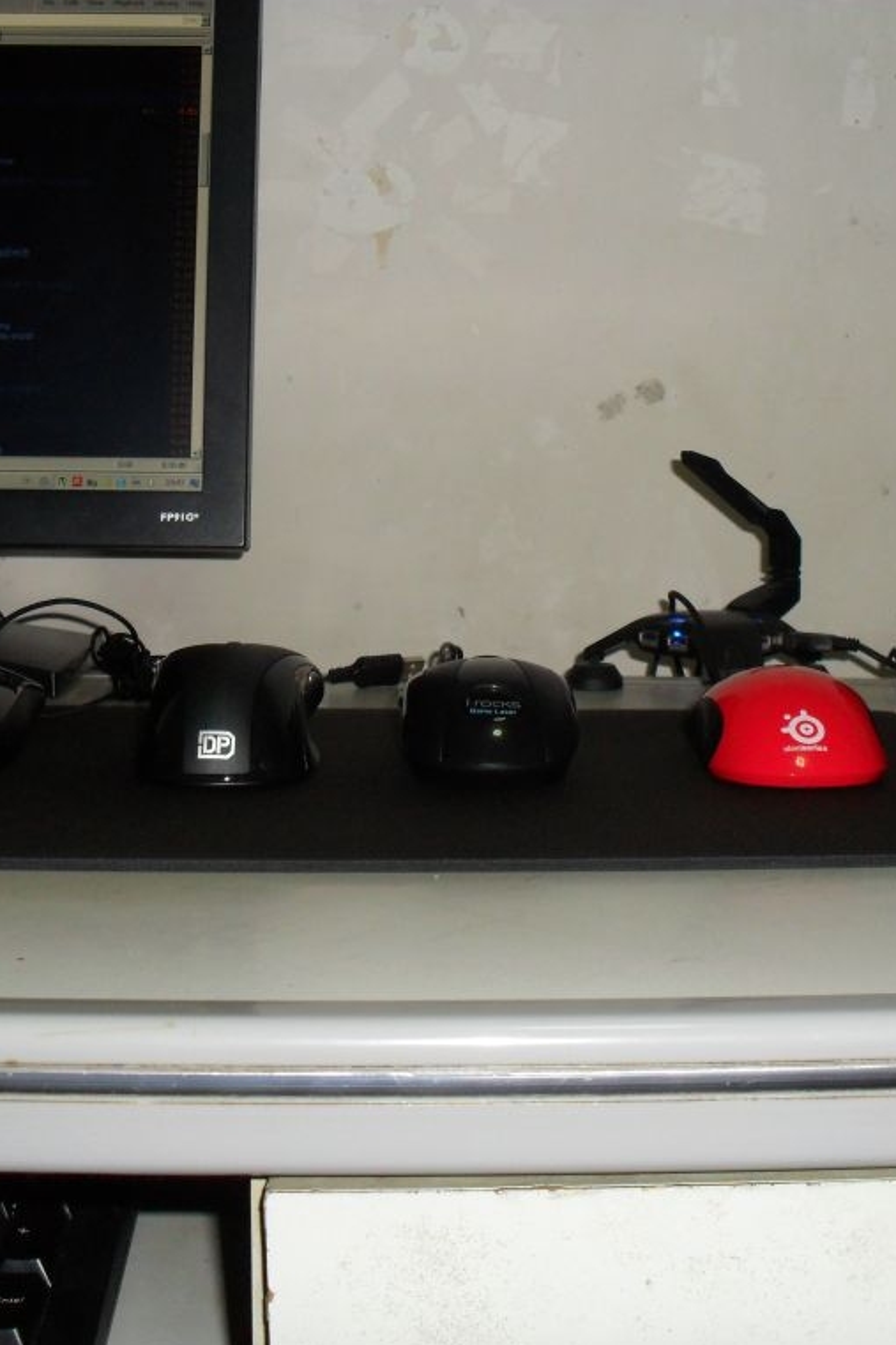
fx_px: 1830
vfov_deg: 40.4
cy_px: 677
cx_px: 479
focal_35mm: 49
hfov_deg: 27.5
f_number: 3.2
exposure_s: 1/45
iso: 200
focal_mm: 6.3
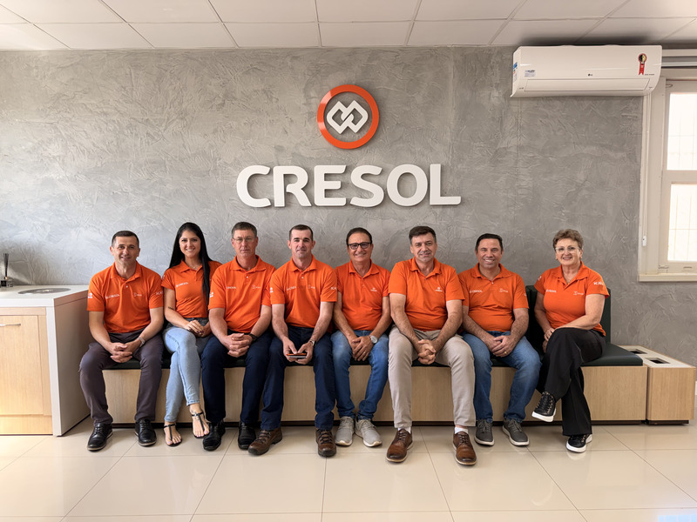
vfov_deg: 56.8
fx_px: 483
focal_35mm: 24
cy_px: 261
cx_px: 348
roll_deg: +0.4
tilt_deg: -2.9
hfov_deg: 71.6
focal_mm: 6.76
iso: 50
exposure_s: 1/120
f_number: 1.78
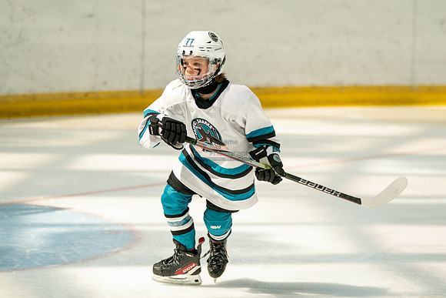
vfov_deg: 5.4
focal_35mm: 253
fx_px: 3139
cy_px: 134
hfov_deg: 8.1
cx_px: 234
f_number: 3.2
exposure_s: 1/5000
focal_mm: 186
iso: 1600
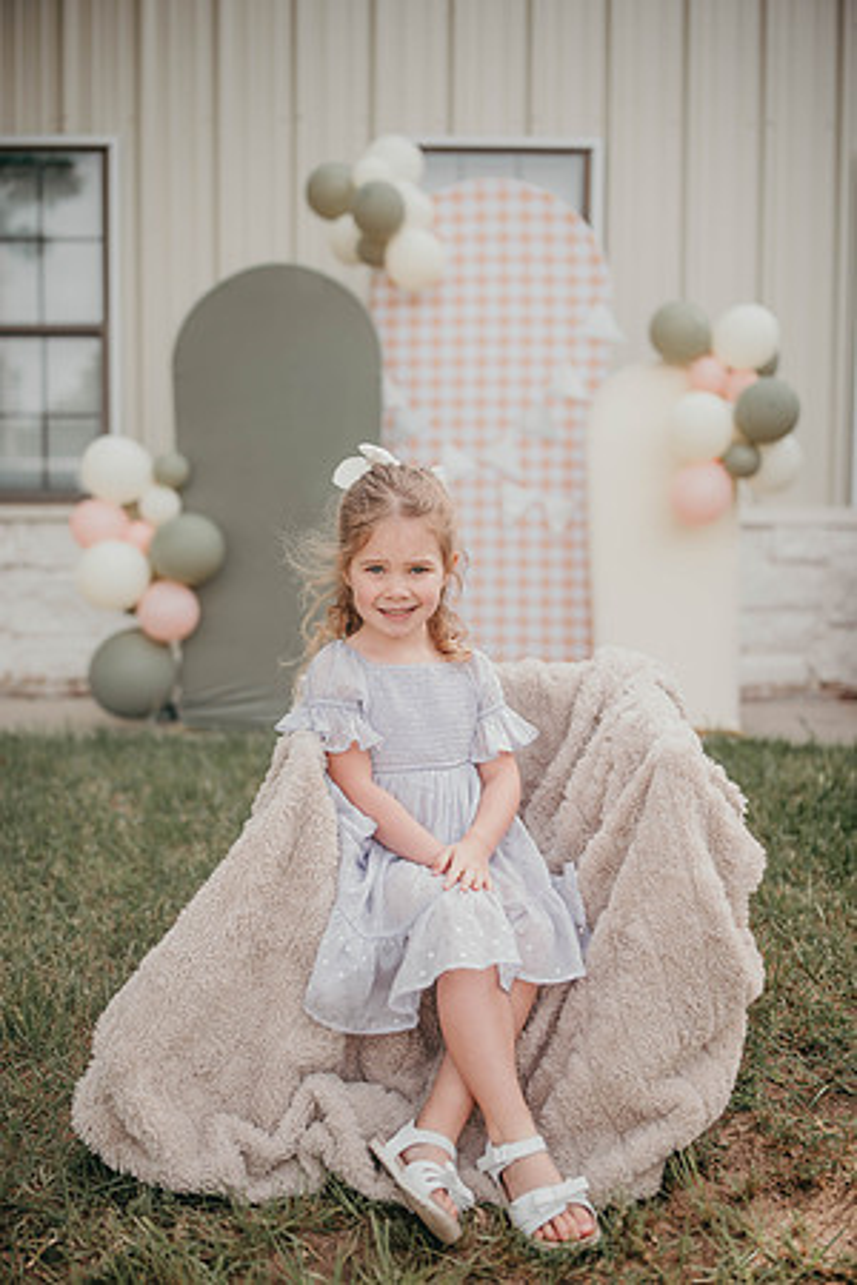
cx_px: 428
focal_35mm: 35
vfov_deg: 54.4
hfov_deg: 37.9
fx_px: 1250
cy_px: 642
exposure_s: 1/1000
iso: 50
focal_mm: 35
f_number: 1.8
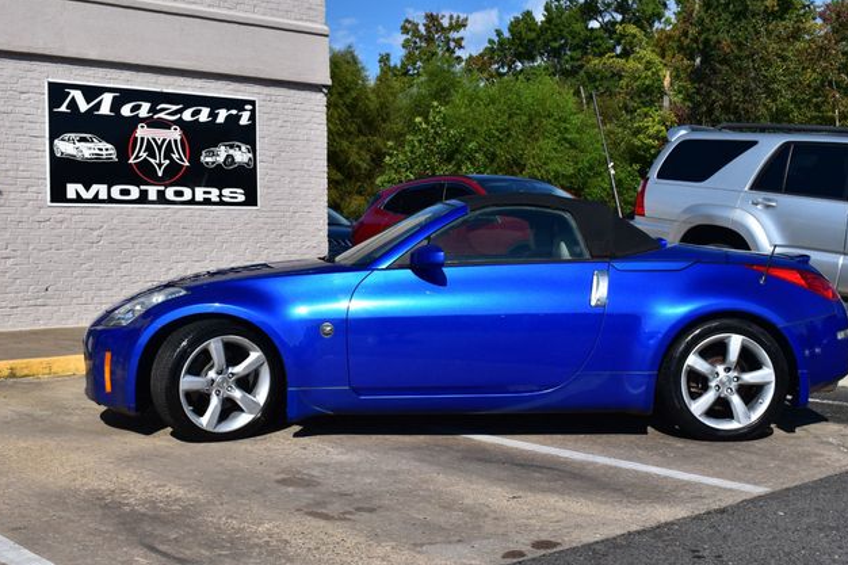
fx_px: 1119
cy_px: 279
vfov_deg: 28.3
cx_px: 420
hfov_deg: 41.5
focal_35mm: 48
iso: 200
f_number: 11
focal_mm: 31
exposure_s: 1/500
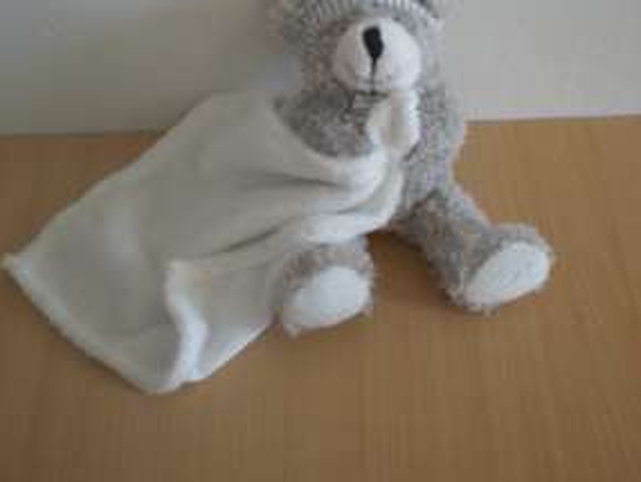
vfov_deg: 27.7
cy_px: 133
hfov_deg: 36.8
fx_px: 963
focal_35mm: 52
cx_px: 324
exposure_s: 1/52.7
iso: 200
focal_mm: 6.3
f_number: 3.1
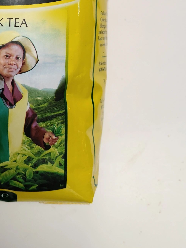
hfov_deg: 25.6
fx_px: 394
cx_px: 14
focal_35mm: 55
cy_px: 6
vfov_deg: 32.4
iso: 200
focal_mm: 5.9
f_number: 2
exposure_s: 1/60
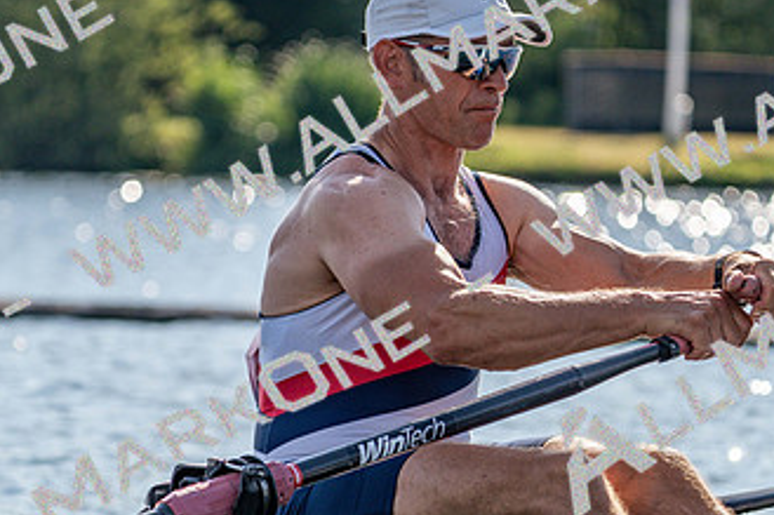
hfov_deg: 5.8
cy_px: 295
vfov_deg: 3.9
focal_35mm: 353
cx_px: 360
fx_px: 7585
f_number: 5.6
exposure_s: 1/1600
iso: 200
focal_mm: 200
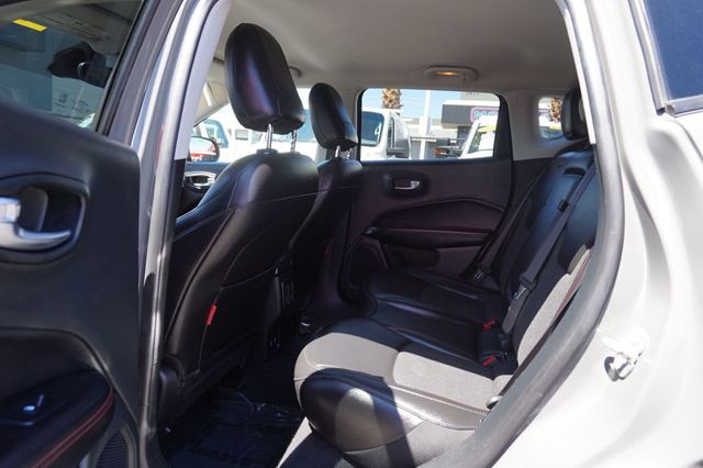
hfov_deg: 73.8
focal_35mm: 24
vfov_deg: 53.1
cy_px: 234
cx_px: 352
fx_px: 468
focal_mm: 16
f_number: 4.5
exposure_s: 1/60
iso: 100
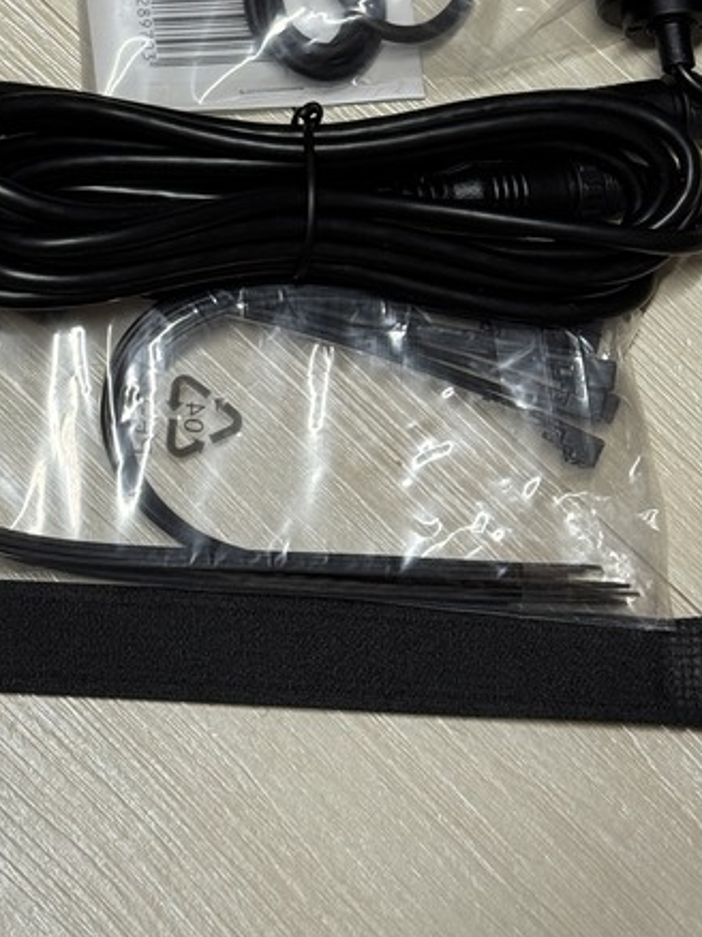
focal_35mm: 114
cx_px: 32
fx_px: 3086
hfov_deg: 12.8
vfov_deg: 16.7
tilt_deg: -68.1
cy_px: -101
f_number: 1.78
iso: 100
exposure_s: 1/67
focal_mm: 6.76
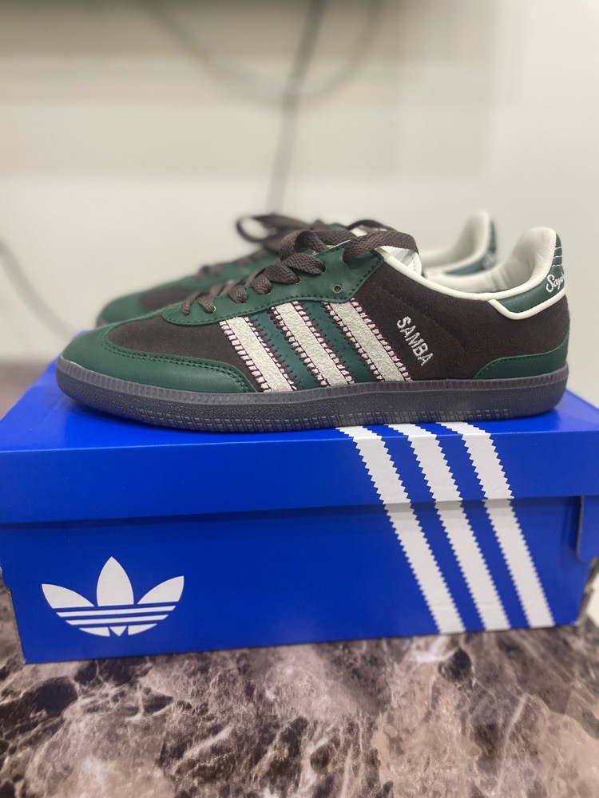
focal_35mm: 26
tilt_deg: -17.9
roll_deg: -1.1
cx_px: 300
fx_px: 600
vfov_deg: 67.3
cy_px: 399
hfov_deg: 53.1
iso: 200
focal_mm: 4.2
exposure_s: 1/60
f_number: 1.6
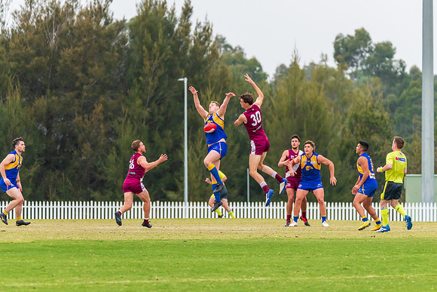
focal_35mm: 336
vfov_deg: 4.1
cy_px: 159
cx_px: 238
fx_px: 4080
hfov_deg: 6.1
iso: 1000
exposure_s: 1/1250
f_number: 5.6
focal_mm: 300
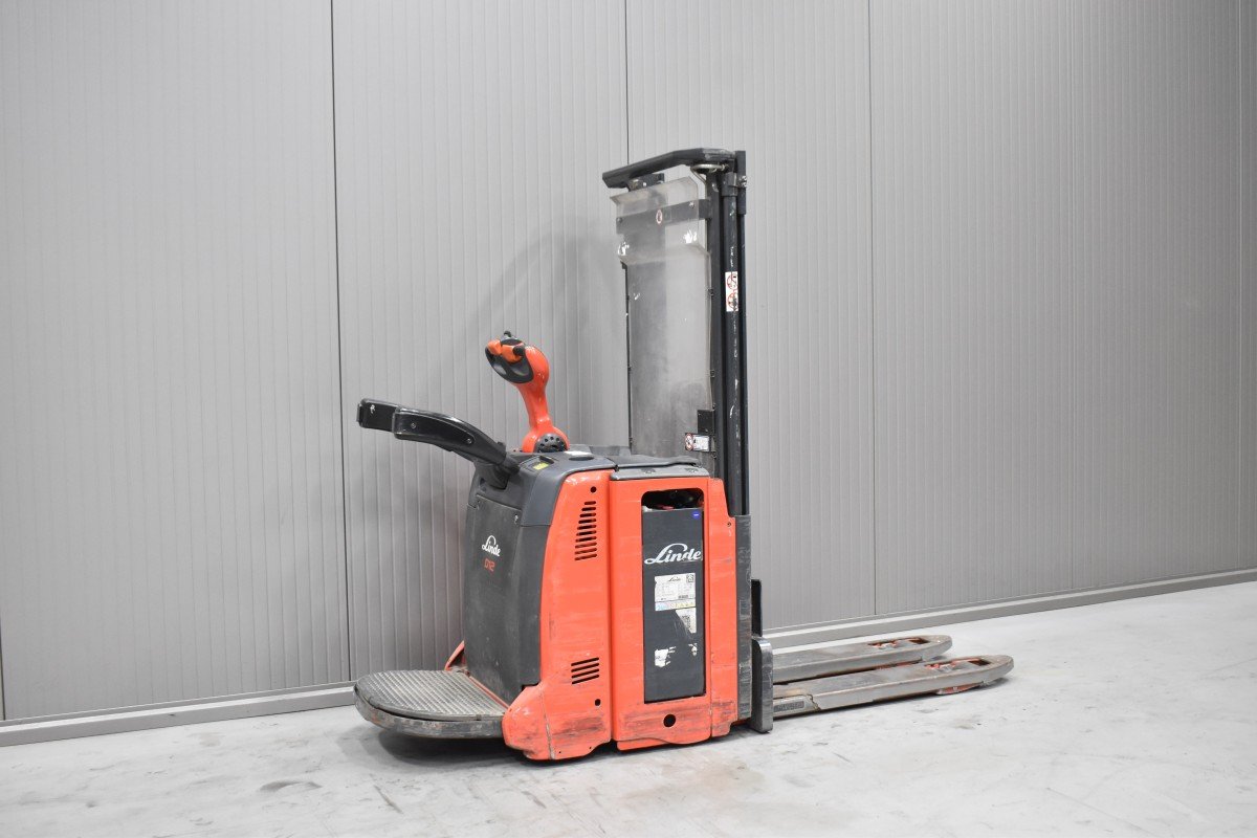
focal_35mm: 38
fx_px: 1309
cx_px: 628
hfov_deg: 51.3
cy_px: 419
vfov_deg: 35.5
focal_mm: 25
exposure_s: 1/40
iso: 1600
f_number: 4.5
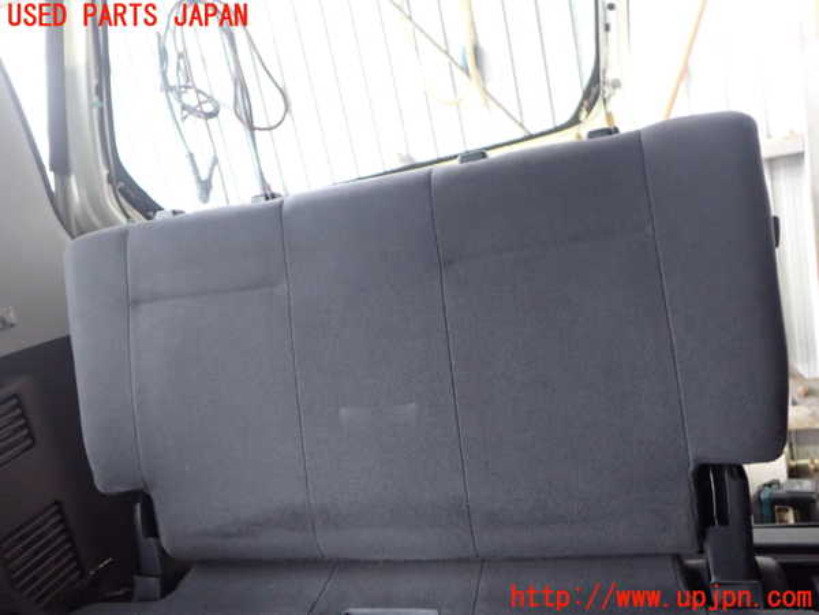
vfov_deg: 46.8
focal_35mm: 30
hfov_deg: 60.0
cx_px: 410
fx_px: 710
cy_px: 308
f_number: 2.3
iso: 800
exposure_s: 1/30
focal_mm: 5.4
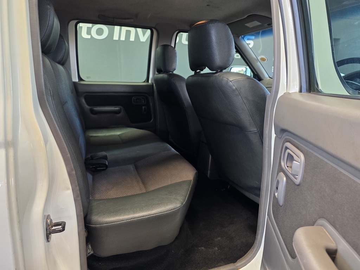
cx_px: 180
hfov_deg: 73.9
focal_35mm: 23
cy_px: 135
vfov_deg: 58.9
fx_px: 239
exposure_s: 1/100
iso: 125
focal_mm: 6.25
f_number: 1.7
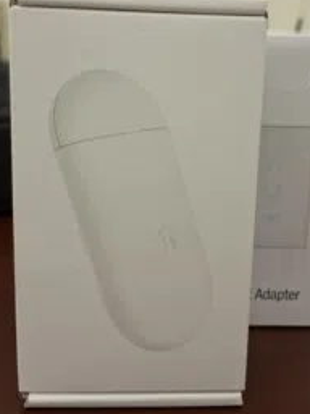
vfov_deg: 50.3
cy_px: 133
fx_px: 430
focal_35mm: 36
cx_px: 181
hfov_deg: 39.5
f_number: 1.8
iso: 125
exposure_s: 1/100
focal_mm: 5.54
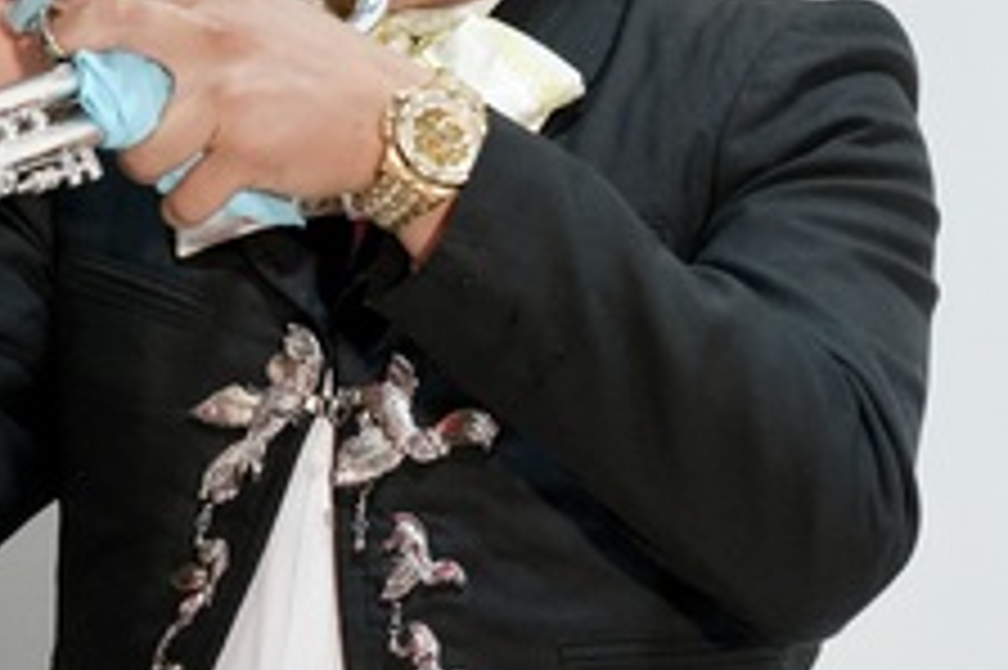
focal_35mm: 142
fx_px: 3973
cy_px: 108
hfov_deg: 14.4
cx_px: 396
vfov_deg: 9.6
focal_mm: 53
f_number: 5
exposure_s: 1/320
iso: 5000
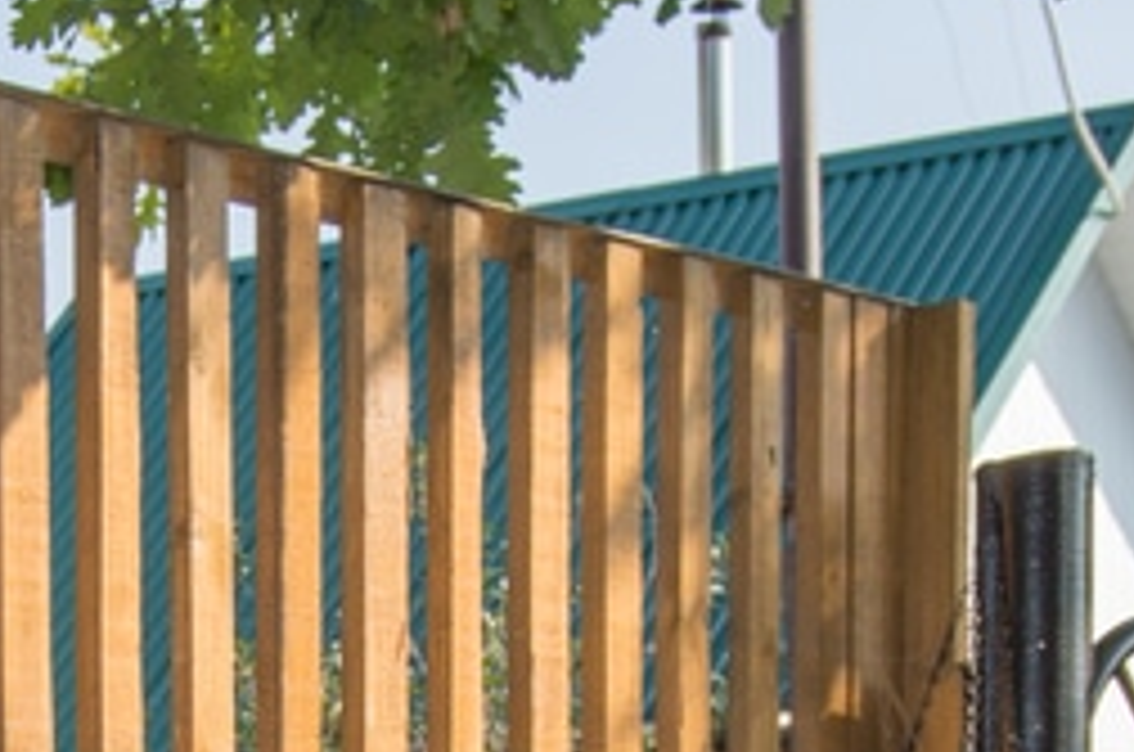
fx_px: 4873
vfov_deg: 8.5
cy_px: 1254
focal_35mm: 155
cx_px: 112
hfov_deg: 13.2
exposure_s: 1/200
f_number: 6.3
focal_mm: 26
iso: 100
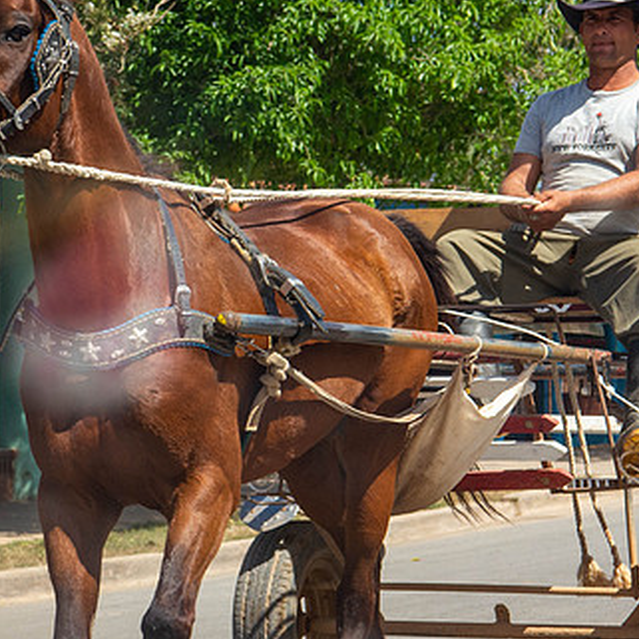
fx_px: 2987
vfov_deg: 12.2
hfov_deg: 12.2
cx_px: 354
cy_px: 317
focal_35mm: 143
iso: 1100
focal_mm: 70
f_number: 9
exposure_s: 1/2000
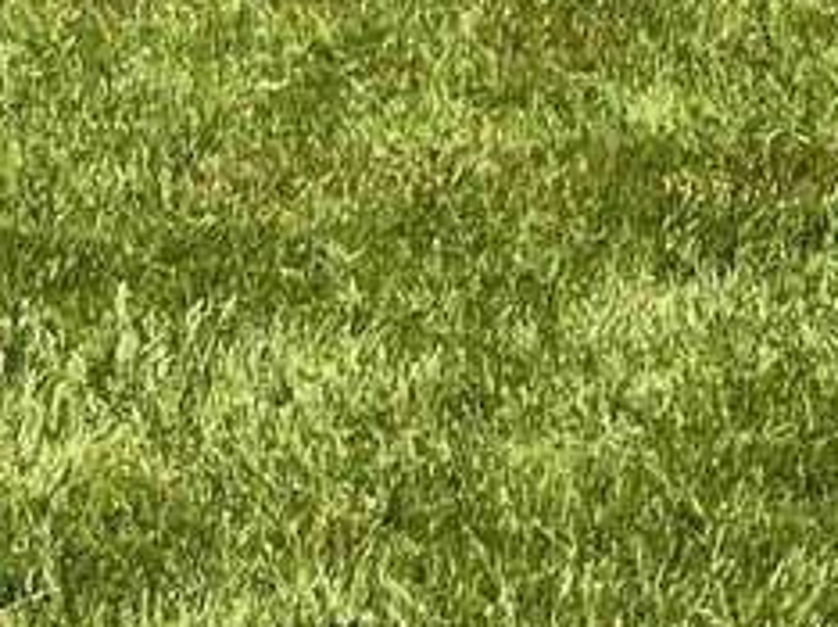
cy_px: -903
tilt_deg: -1.8
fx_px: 4305
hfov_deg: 8.8
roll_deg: -0.5
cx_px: 2661
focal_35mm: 178
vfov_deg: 7.7
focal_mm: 4.2
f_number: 1.6
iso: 32
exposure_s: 1/2959
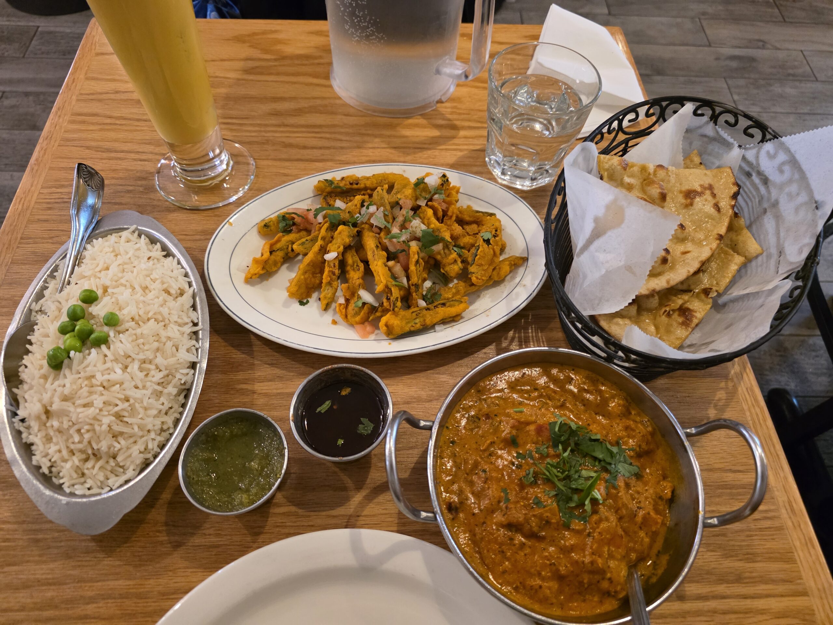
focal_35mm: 23
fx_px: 553
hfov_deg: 73.9
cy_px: 312
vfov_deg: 58.9
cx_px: 416
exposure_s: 1/120
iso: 1250
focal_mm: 6.3
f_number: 1.7
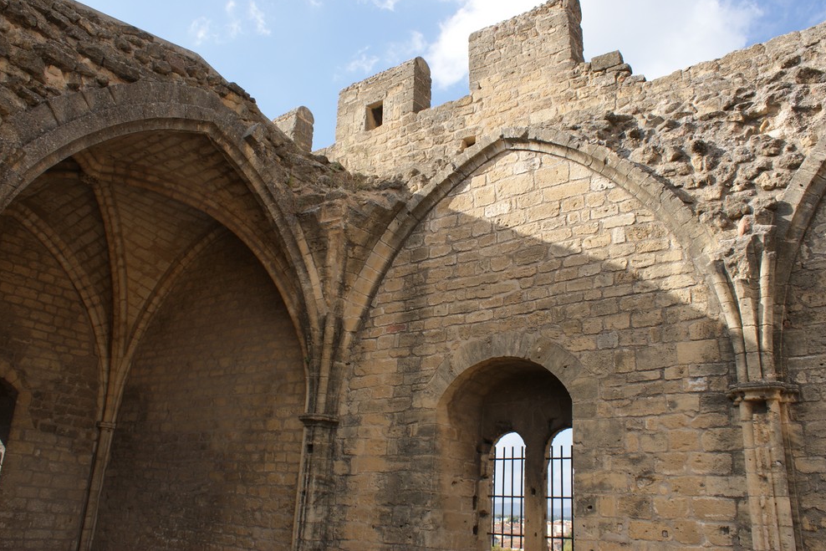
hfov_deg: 65.5
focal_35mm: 28
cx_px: 410
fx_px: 642
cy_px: 265
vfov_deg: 46.4
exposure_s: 1/100
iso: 100
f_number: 10
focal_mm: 18
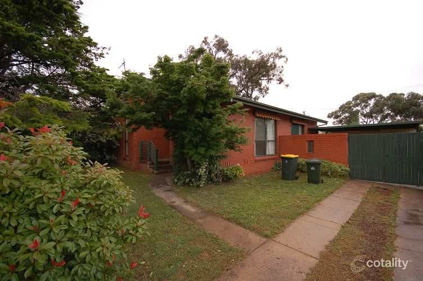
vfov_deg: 77.2
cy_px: 140
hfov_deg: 100.4
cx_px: 212
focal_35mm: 15
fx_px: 176
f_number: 6.3
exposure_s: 1/160
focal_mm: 10
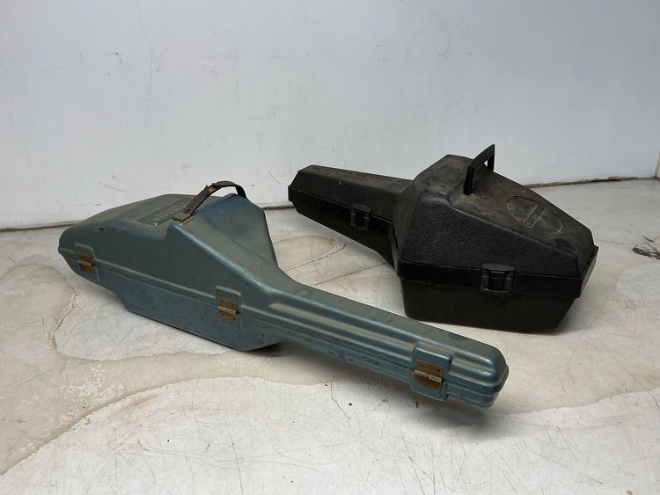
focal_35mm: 28
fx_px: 534
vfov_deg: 49.8
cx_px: 330
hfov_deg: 63.4
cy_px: 248
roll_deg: +0.7
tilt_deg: -25.9
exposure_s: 1/120
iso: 40
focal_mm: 3
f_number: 1.8
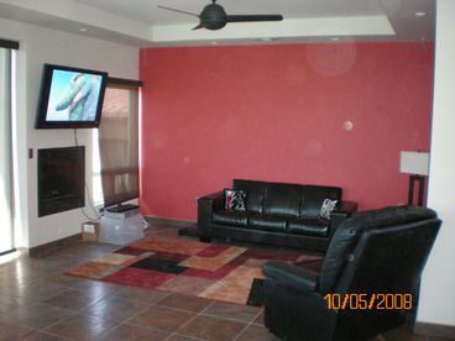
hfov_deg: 49.0
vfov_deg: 37.7
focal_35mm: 38
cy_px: 170
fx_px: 499
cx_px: 228
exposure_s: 1/60
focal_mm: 6.3
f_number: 3.1
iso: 400
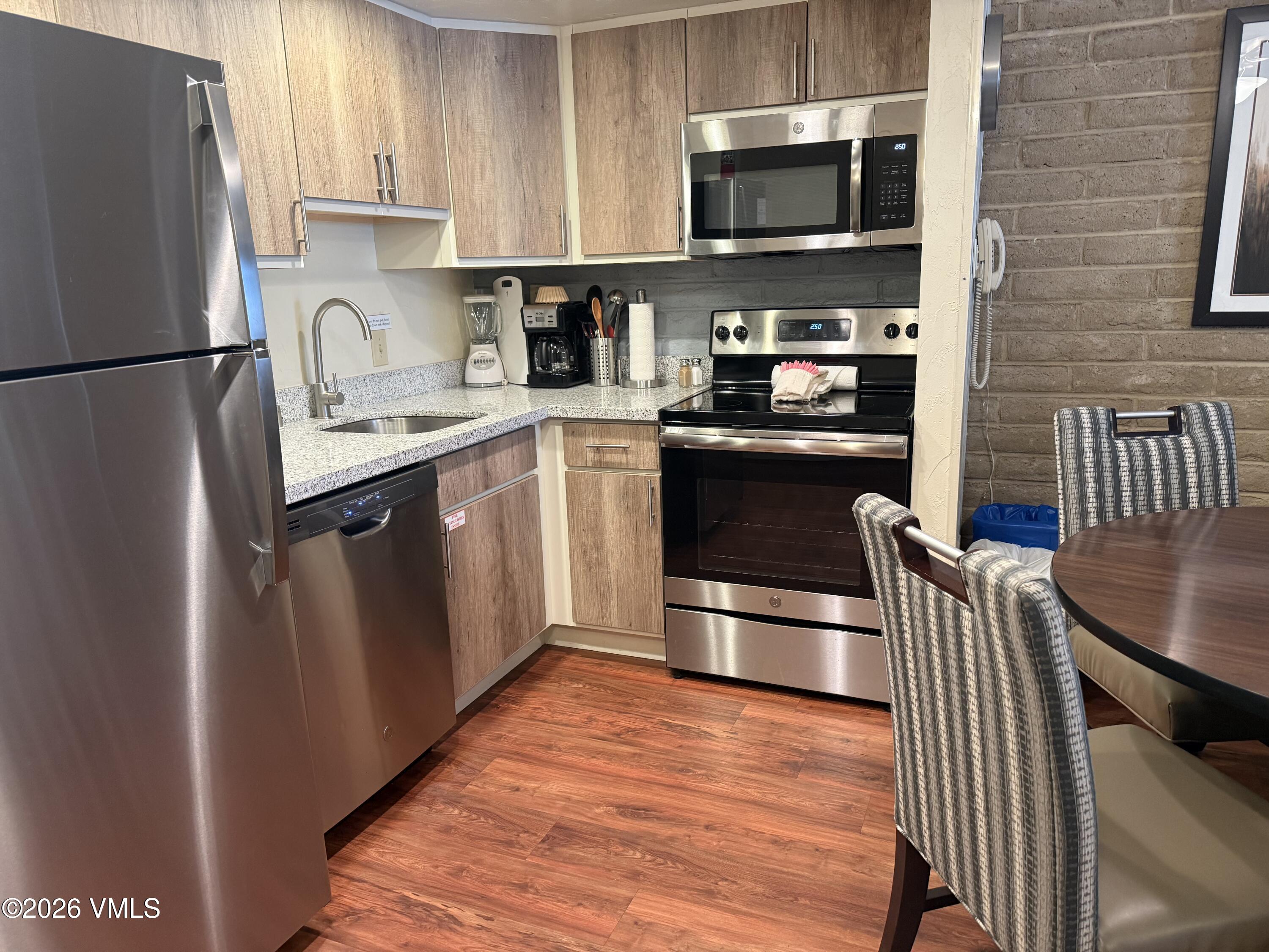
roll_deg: +1.5
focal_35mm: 24
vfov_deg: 56.8
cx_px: 634
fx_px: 880
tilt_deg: -13.2
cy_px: 476
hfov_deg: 71.6
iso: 320
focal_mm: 6.76
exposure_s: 1/60
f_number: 1.78
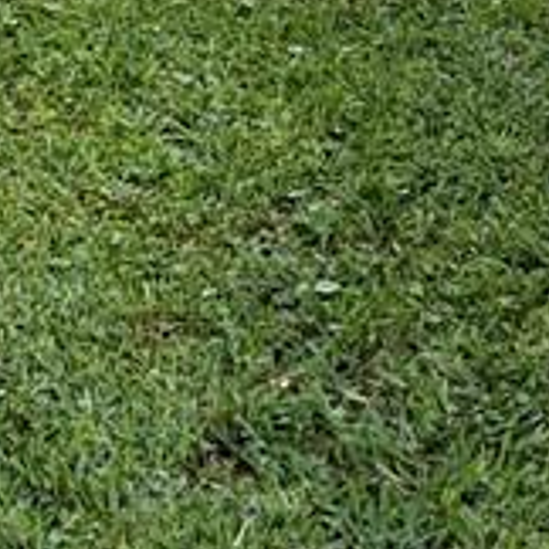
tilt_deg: -7.5
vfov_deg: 10.9
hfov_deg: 12.0
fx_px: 2602
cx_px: 125
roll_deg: +1.8
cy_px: -566
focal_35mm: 145
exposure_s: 1/1155
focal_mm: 5.96
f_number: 1.6
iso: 50
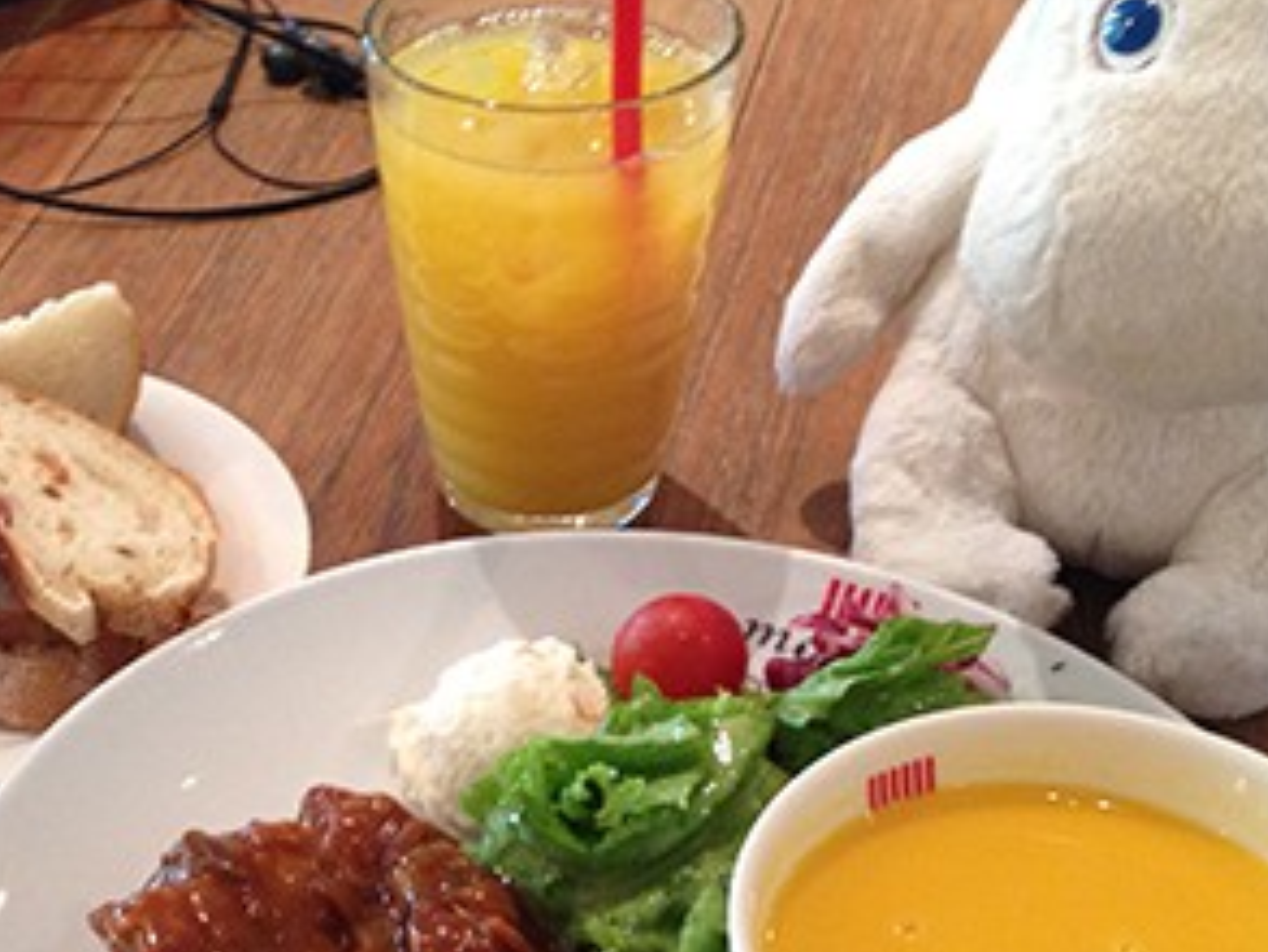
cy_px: 647
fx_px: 2712
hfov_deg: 26.2
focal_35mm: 74
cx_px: 485
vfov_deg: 19.8
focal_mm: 4.28
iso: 160
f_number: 2.4
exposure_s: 1/20
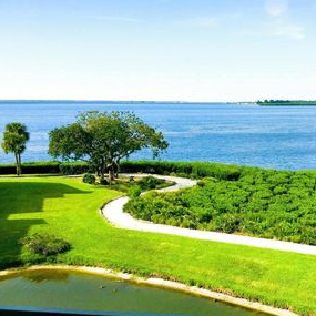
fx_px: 465
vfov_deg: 37.4
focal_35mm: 45
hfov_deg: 36.2
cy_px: 187
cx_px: 255
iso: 25
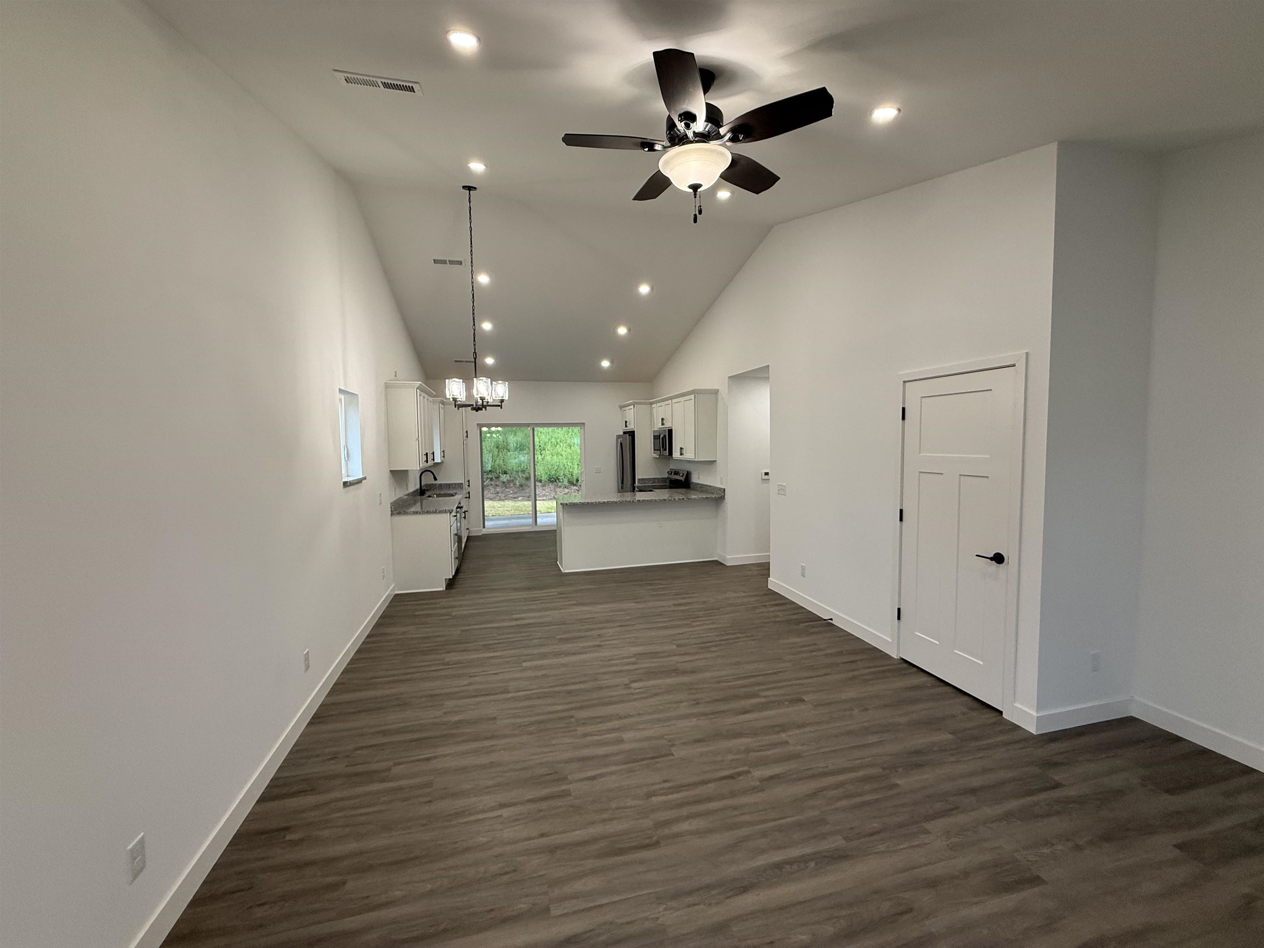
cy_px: 474
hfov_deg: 102.1
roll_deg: +1.5
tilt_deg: -3.0
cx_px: 632
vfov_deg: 85.7
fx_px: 511
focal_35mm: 14
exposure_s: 1/120
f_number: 2.2
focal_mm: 2.22
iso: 160
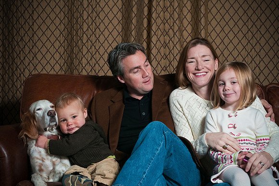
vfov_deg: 18.1
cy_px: 93
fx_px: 580
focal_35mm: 75
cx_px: 140
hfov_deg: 27.0
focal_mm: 50
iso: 100
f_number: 6.3
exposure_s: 1/160
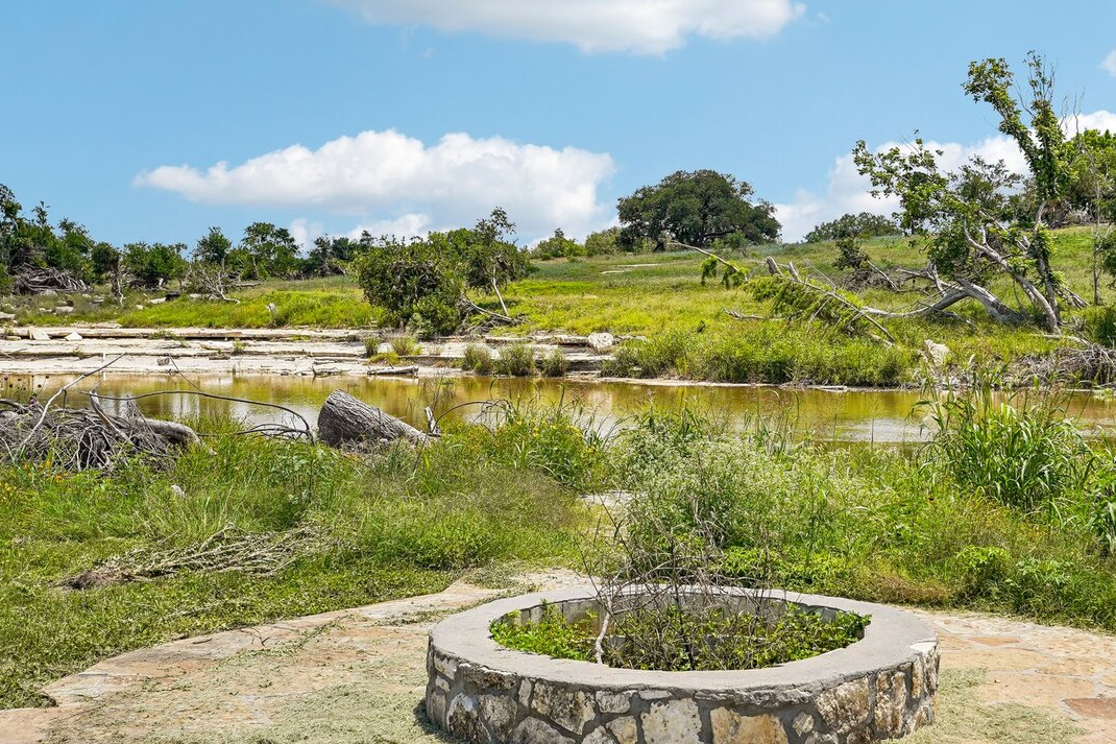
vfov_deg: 25.5
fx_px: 1643
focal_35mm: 53
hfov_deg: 37.3
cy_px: 365
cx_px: 701
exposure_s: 1/320
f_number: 8
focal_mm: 35
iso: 100
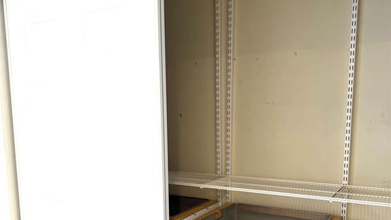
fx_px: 363
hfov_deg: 56.6
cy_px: 166
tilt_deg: -8.1
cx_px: 196
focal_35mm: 35
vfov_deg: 33.0
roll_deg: +0.8
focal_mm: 6.76
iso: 125
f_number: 1.78
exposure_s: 1/120
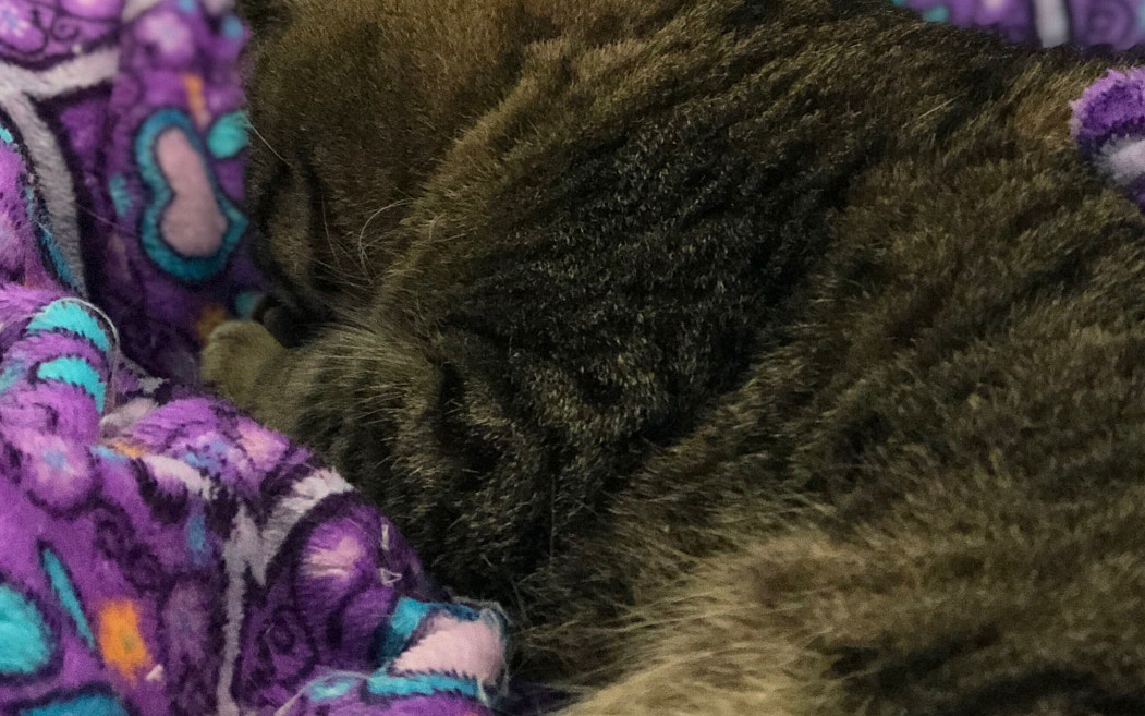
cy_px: 173
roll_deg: +0.6
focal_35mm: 92
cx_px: 515
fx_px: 2871
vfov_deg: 14.2
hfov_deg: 22.5
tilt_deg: -15.0
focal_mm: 6.6
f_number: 2.8
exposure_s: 1/60
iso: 1250
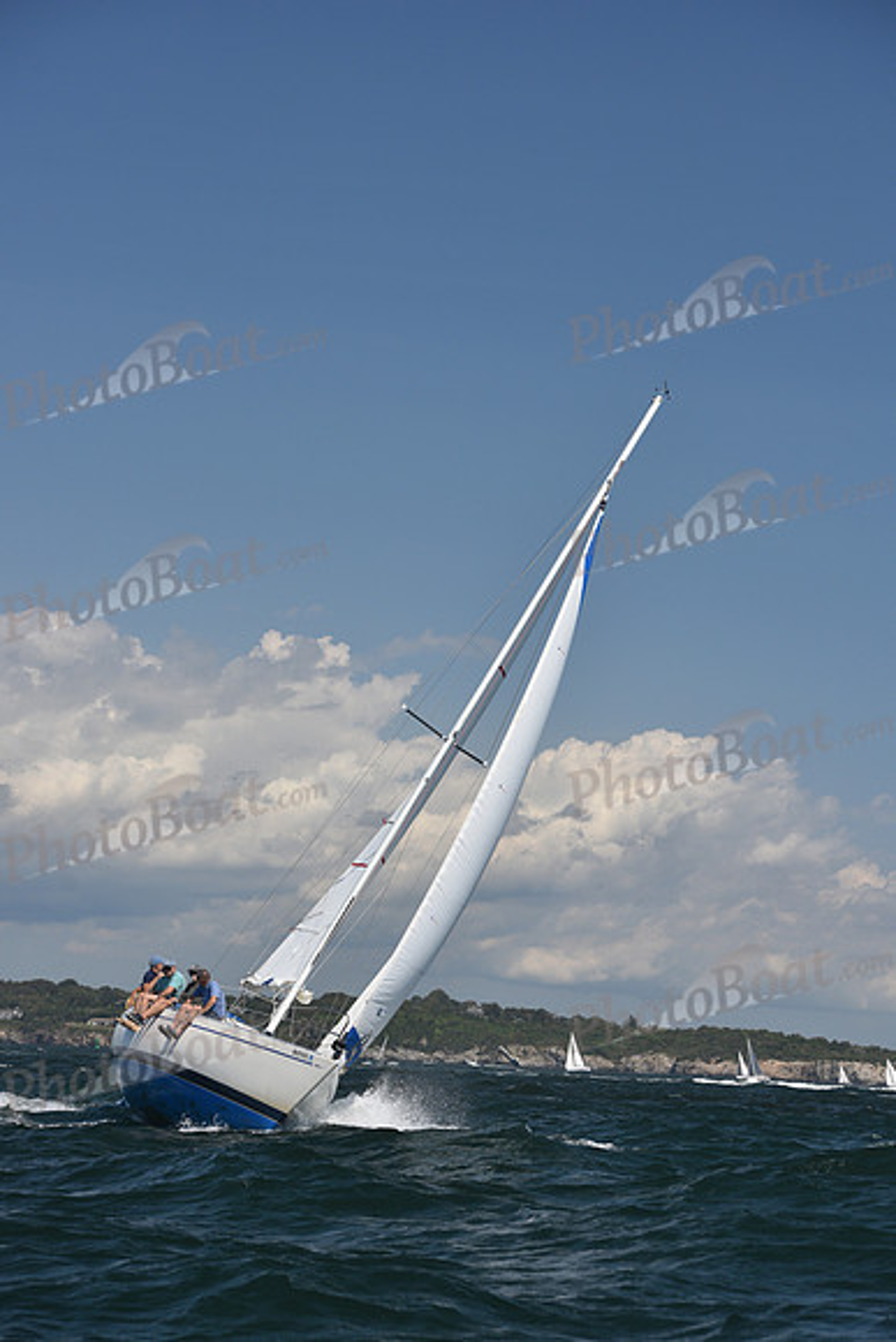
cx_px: 448
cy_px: 671
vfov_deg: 20.8
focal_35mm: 98
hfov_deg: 14.0
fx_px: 3656
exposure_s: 1/1000
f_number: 6.3
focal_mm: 98
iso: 250
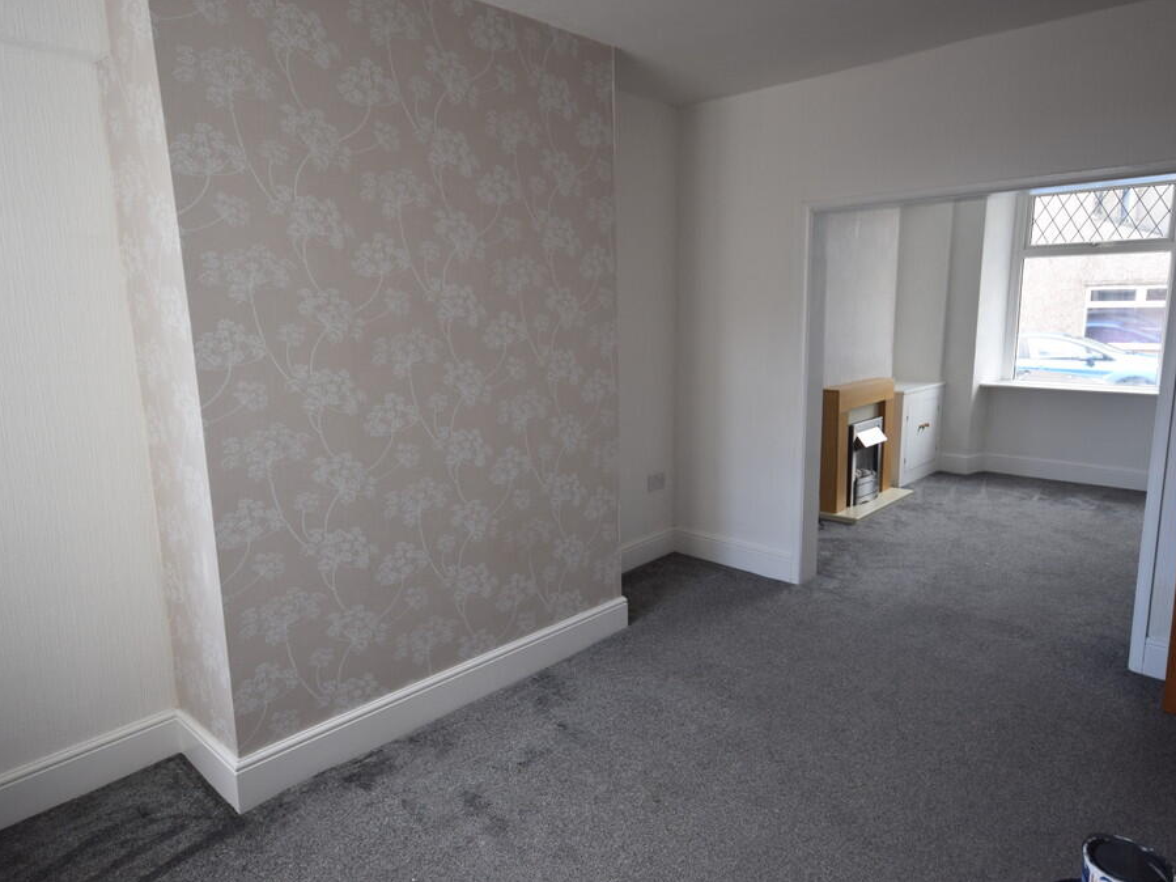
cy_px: 444
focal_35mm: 23
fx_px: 781
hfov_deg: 73.9
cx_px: 579
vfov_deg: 58.9
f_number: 5
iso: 400
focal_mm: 14
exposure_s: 1/100
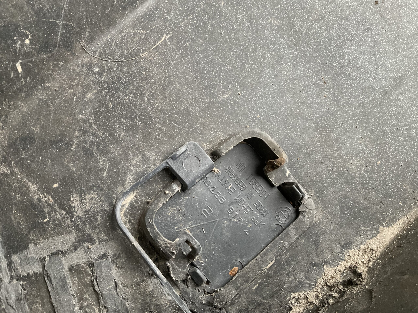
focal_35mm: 29
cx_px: 209
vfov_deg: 48.2
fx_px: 350
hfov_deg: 61.7
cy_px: 156
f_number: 1.8
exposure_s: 1/40
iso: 250
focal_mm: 3
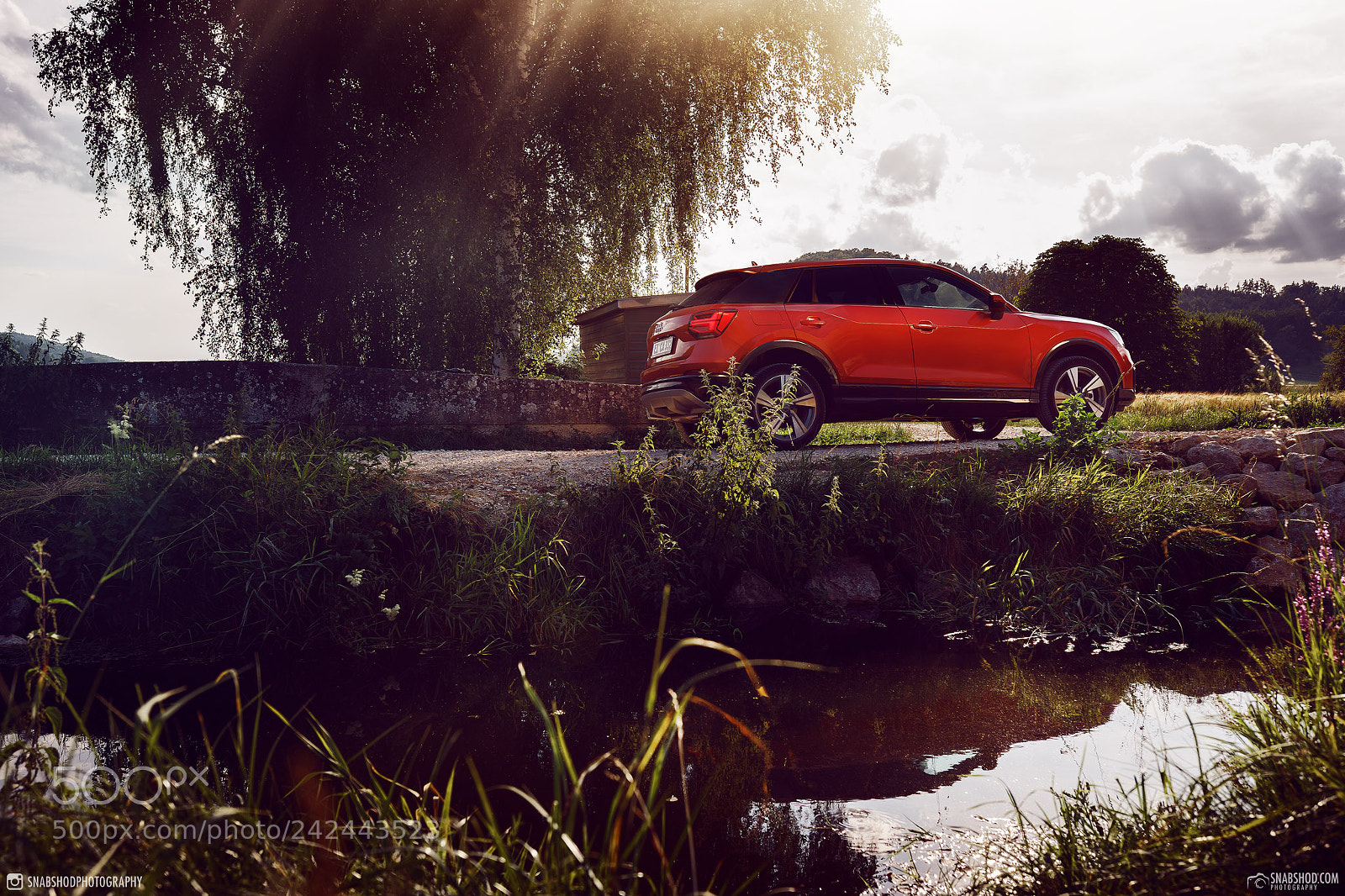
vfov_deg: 37.8
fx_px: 1307
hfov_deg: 54.4
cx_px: 672
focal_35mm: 35
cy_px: 448
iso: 100
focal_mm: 35
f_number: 6.3
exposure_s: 1/500
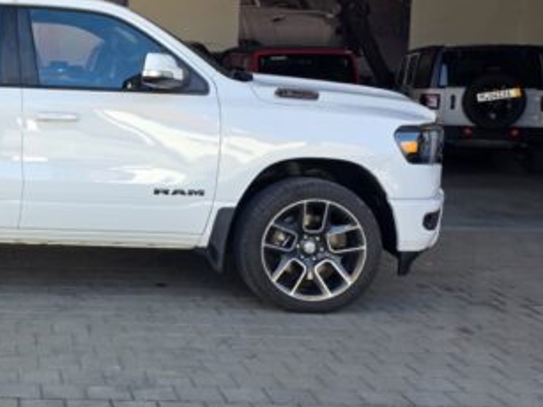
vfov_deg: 24.4
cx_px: -37
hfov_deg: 29.4
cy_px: 175
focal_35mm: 60
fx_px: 941
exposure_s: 1/359
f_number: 1.7
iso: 50
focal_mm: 6.25
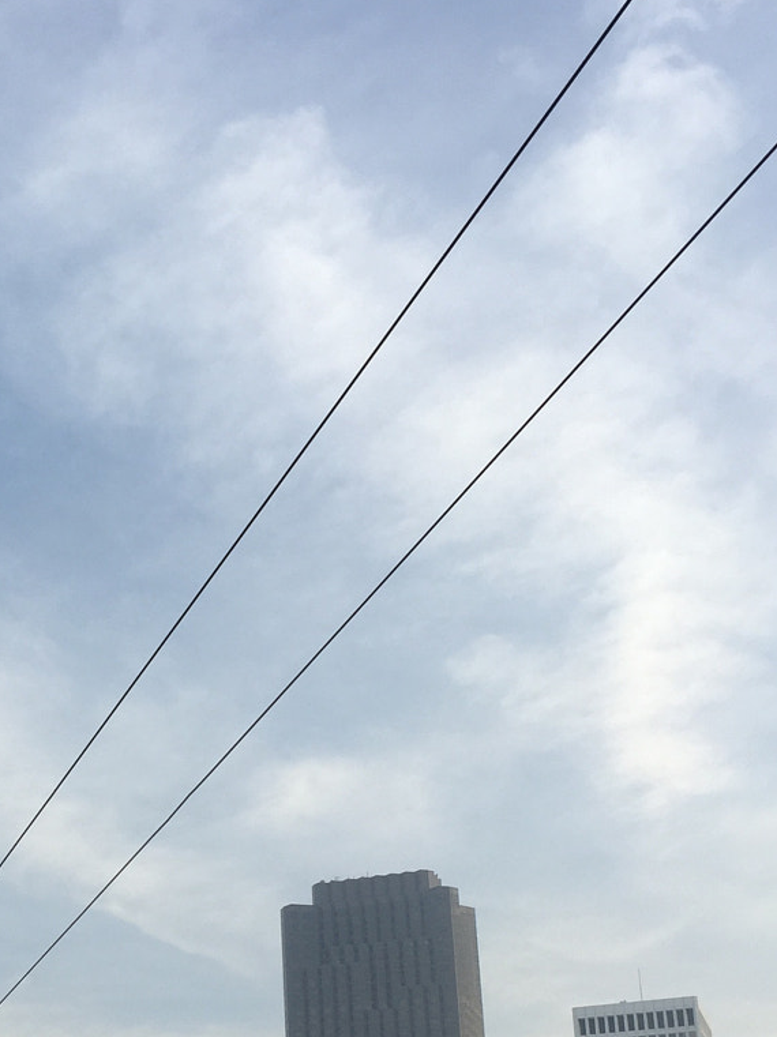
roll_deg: +1.4
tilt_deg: +21.0
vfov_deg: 30.8
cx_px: 158
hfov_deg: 23.7
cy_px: 841
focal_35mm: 61
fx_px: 1827
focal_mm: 4.15
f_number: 2.2
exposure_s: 1/824
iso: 32
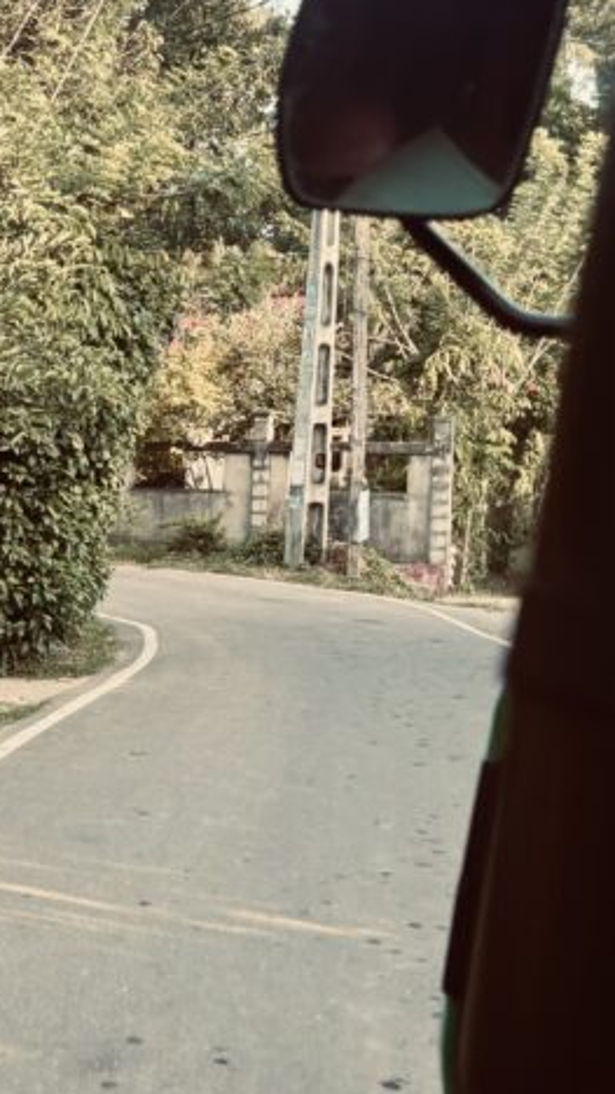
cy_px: 619
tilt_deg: -10.4
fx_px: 1799
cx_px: -278
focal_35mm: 62
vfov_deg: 33.8
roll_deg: +1.8
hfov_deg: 17.6
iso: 32
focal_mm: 5.96
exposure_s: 1/127
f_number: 1.6
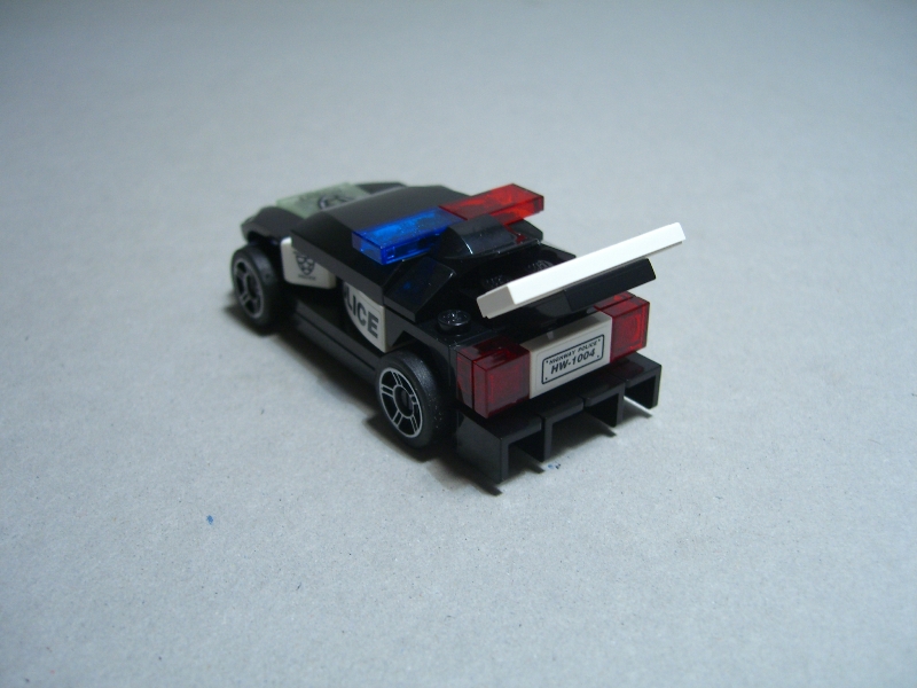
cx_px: 458
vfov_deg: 37.7
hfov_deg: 49.0
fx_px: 1007
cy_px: 344
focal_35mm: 38
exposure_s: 1/15
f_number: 2.8
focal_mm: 7.9
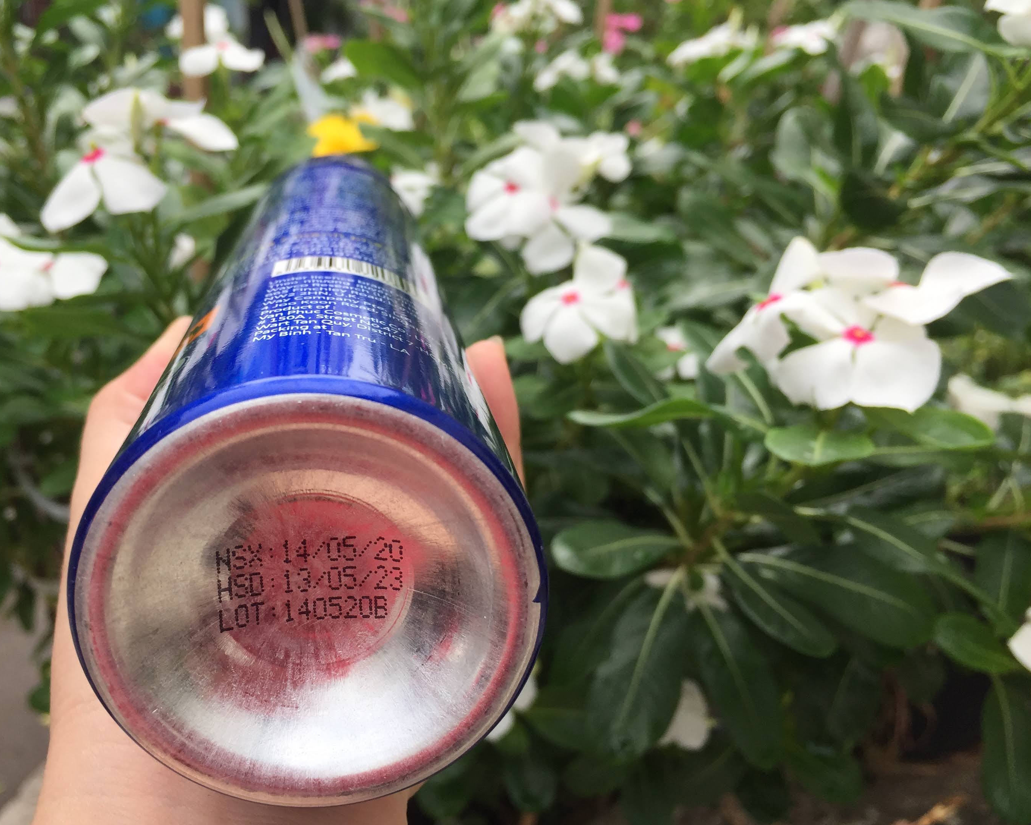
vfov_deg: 43.4
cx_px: 421
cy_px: 422
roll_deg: -3.1
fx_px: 1038
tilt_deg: -14.3
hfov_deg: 52.5
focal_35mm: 34
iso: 32
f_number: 2.2
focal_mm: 4.15
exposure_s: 1/599
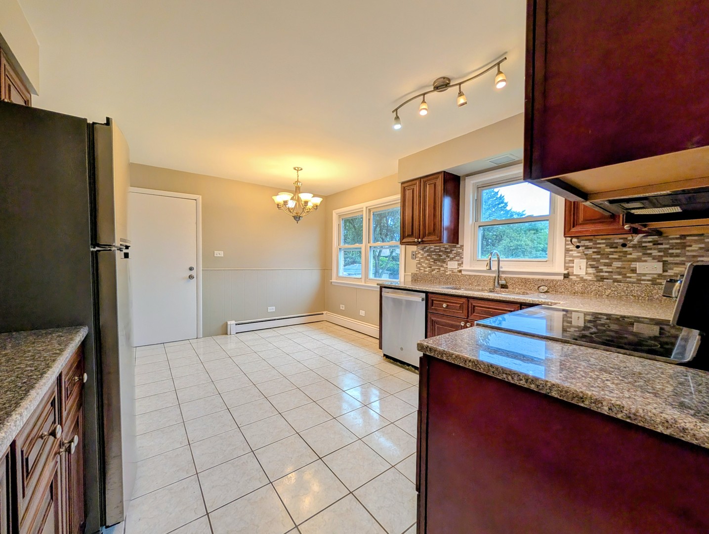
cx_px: 354
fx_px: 246
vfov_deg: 94.6
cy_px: 267
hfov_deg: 110.5
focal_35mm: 12
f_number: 1.7
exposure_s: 1/138
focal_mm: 2.02
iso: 54
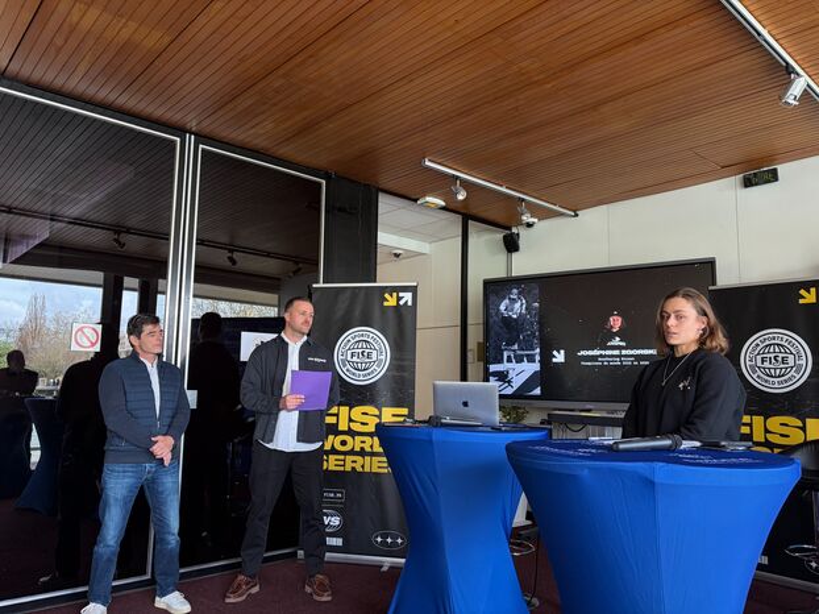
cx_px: 410
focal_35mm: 26
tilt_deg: +7.6
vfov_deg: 53.0
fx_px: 615
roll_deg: -1.0
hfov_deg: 67.3
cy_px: 307
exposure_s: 1/93
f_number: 1.6
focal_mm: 5.96
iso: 125
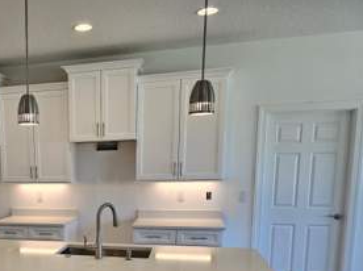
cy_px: 231
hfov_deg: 43.6
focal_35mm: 40
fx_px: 419
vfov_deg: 34.3
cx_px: 50
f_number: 1.7
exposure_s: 1/120
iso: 80
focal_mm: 6.3
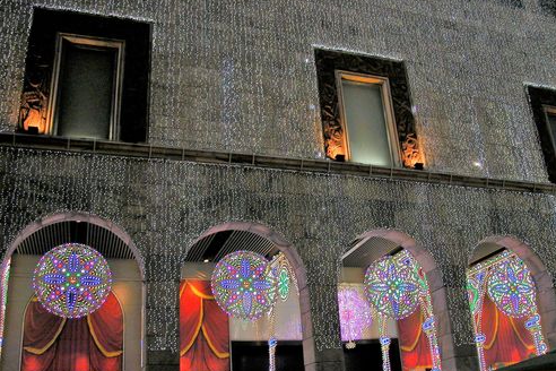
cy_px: 209
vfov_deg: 35.9
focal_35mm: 37
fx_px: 571
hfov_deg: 51.9
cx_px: 281
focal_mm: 8.9
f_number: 2.8
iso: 200
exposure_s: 1/60
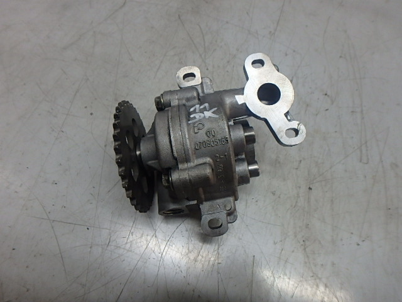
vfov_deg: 63.4
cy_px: 151
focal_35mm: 21
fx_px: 244
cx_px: 201
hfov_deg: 79.0
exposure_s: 1/60
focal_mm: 3.7
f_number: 3.5
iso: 200
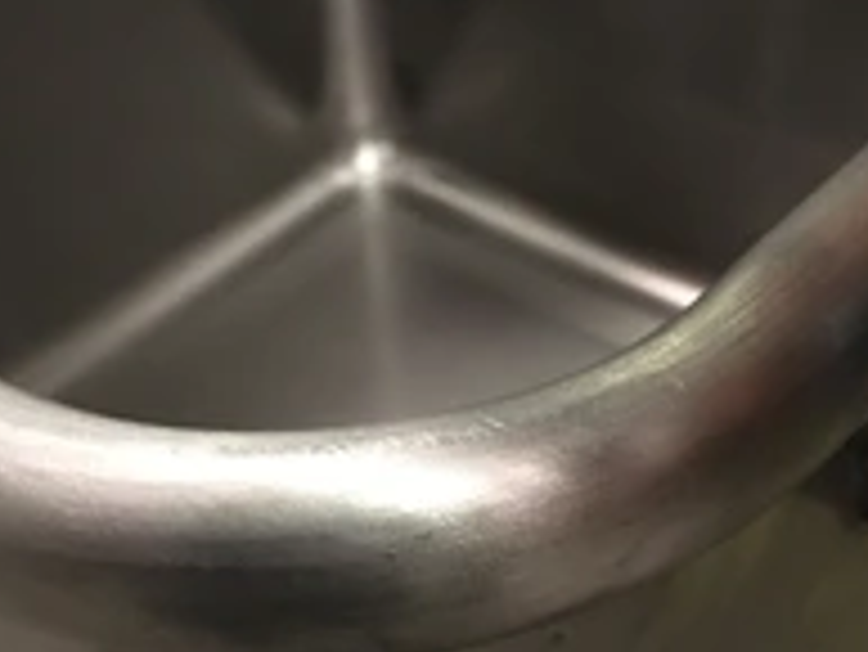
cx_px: 576
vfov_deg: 24.2
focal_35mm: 60
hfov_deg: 31.9
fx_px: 1505
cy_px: 472
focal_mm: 4.15
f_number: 2.2
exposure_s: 1/17
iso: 400
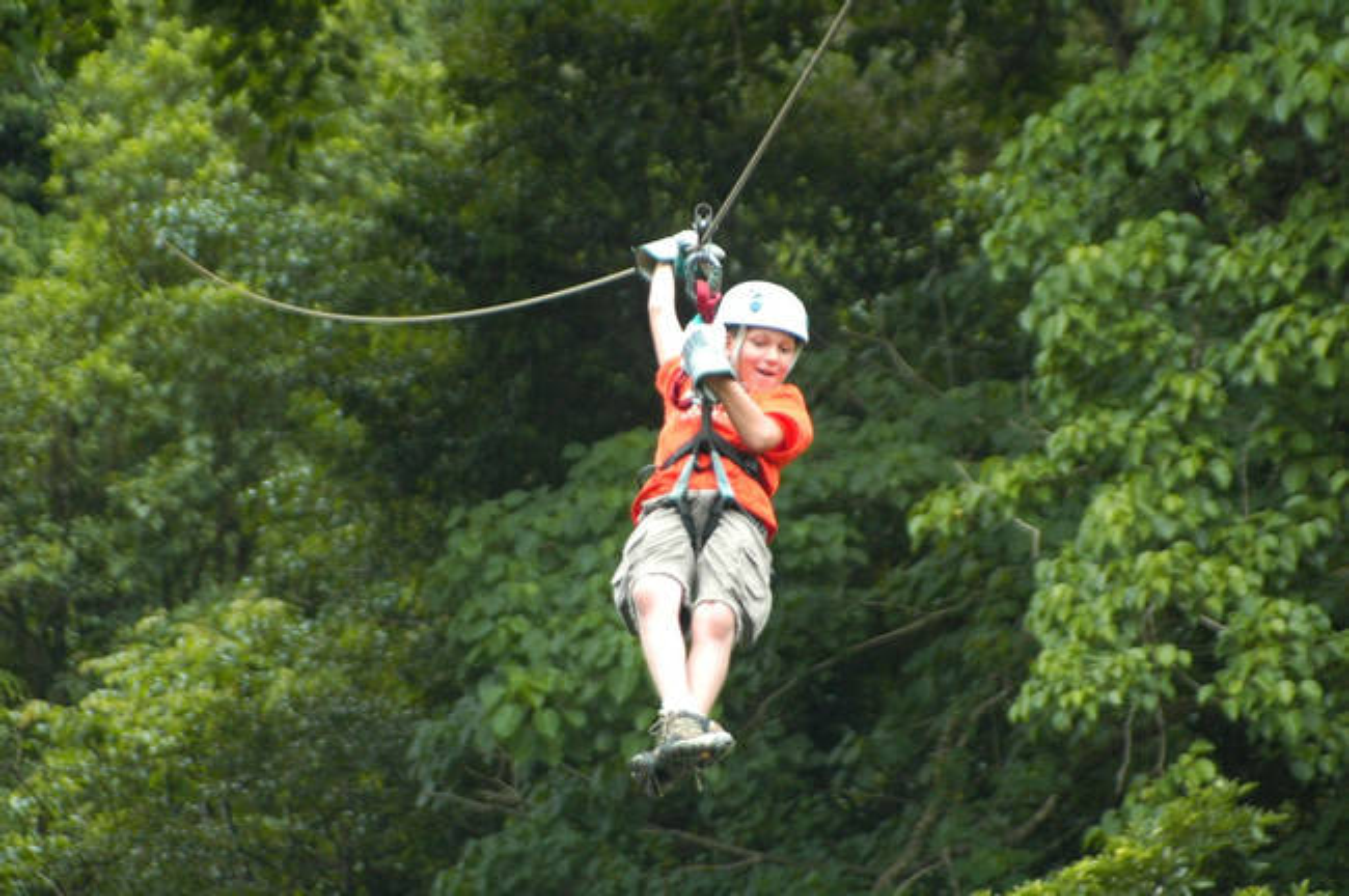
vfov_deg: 3.0
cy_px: 448
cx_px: 674
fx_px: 16845
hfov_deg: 4.6
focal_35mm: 450
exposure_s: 1/250
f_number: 8
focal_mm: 300
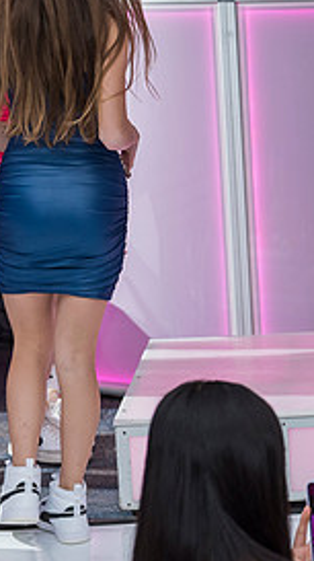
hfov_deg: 8.9
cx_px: 569
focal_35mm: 130
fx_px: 1930
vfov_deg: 16.5
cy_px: 190
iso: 1250
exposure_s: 1/100
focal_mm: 56
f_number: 4
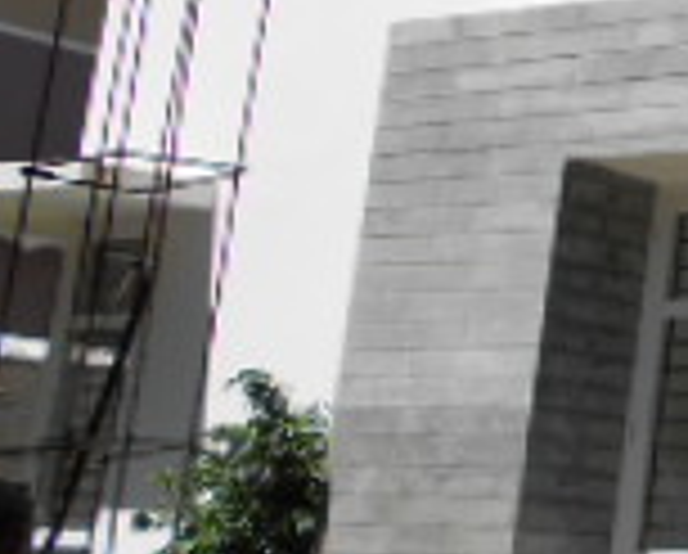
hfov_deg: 14.9
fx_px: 2163
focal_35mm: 106
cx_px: 1363
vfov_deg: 14.4
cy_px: 18
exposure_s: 1/1000
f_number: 3.2
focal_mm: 4.6
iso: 80
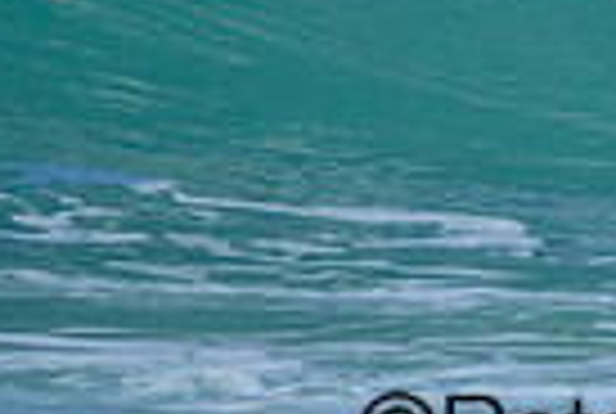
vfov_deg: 0.3
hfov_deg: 0.4
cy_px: -227
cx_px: 1165
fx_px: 79208
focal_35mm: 4619
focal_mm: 800
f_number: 8
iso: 1100
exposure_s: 1/3200
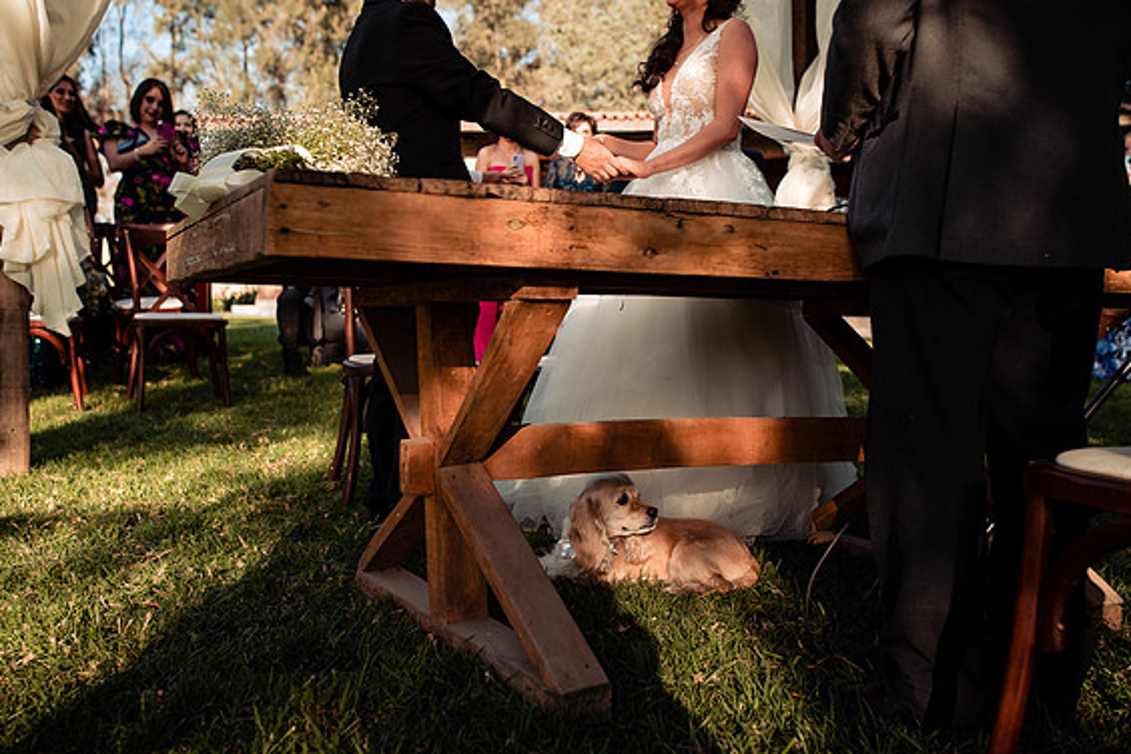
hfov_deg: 53.1
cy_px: 386
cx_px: 568
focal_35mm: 36
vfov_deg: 36.9
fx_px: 1131
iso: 125
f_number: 4
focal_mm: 35
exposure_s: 1/500
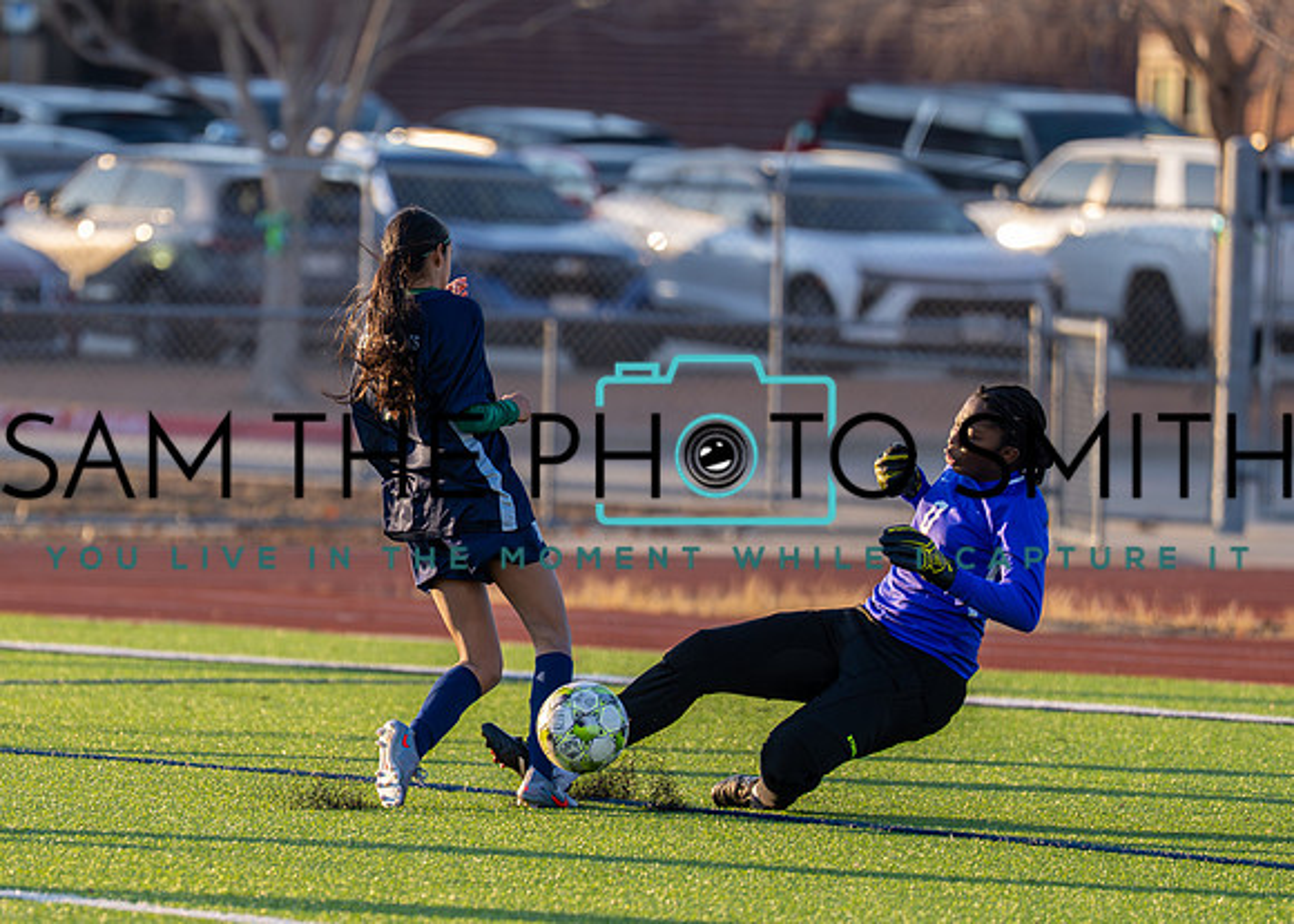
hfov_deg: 5.0
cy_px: 516
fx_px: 14700
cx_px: 379
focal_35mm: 400
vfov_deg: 3.6
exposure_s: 1/2500
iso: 400
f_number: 2.8
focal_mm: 200
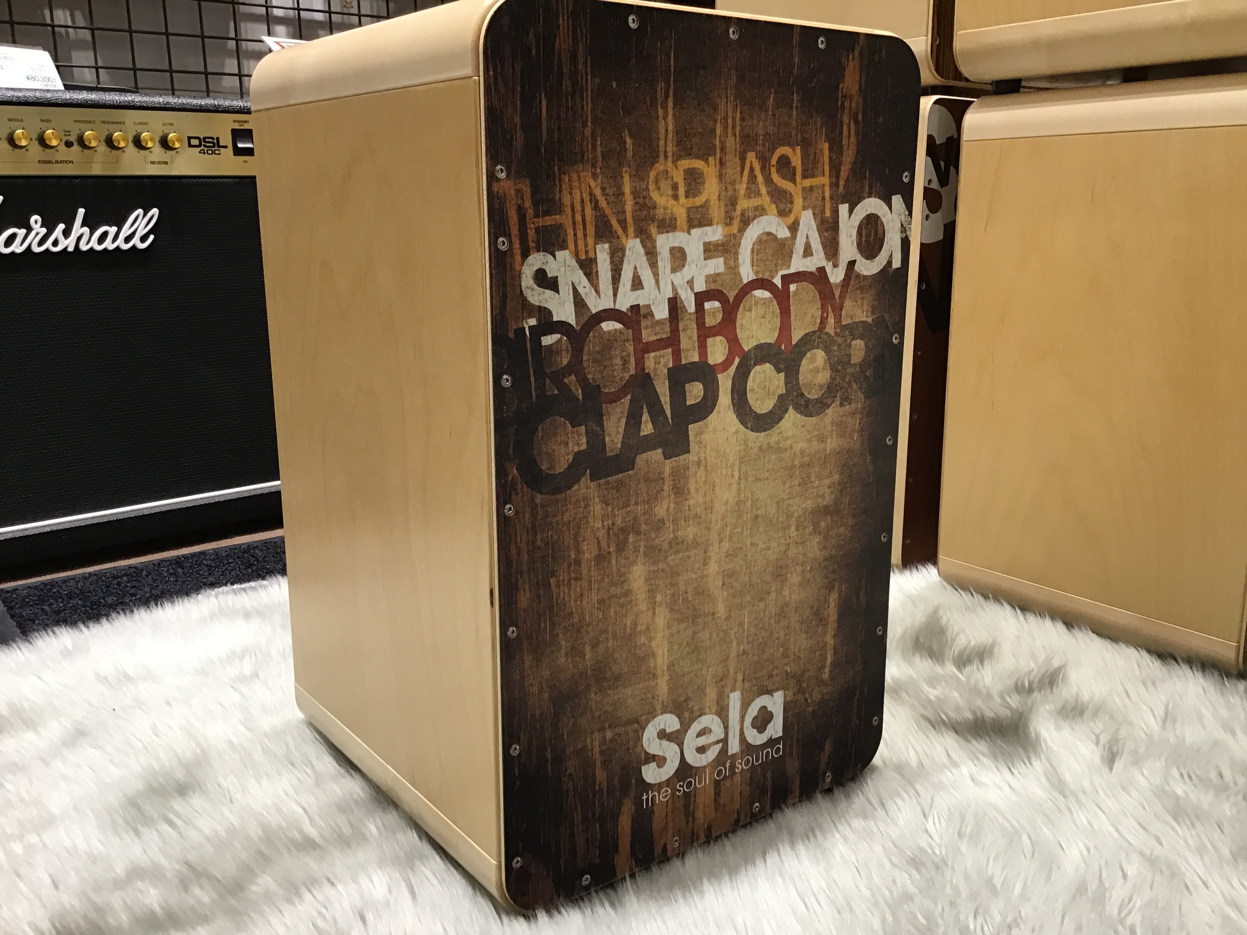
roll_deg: +0.8
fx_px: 1117
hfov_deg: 58.4
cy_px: 468
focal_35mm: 31
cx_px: 624
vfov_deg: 45.4
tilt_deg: -12.9
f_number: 2.4
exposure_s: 1/30
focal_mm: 3.3
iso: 80
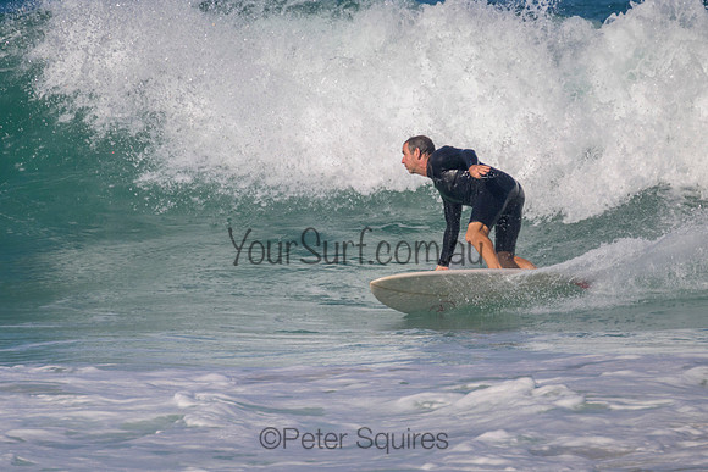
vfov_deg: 1.3
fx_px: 21539
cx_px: 332
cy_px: 236
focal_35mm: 1095
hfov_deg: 1.9
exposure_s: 1/2000
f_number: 11
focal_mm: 800
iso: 720
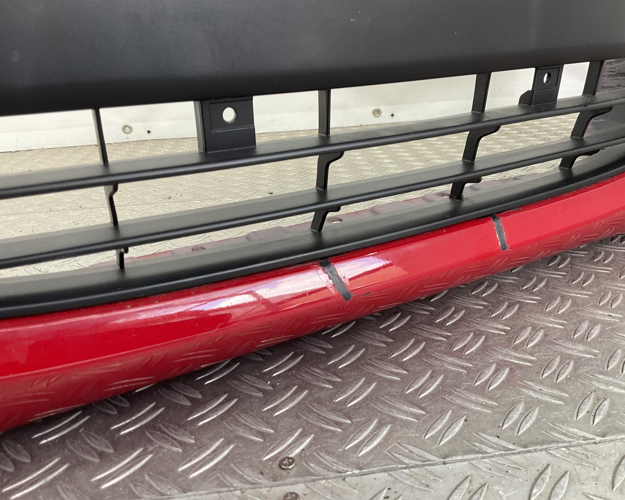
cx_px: 341
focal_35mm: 31
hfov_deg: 57.1
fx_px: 573
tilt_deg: -22.1
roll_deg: +0.9
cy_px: 247
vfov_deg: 47.1
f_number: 1.8
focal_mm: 3
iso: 40
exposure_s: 1/100
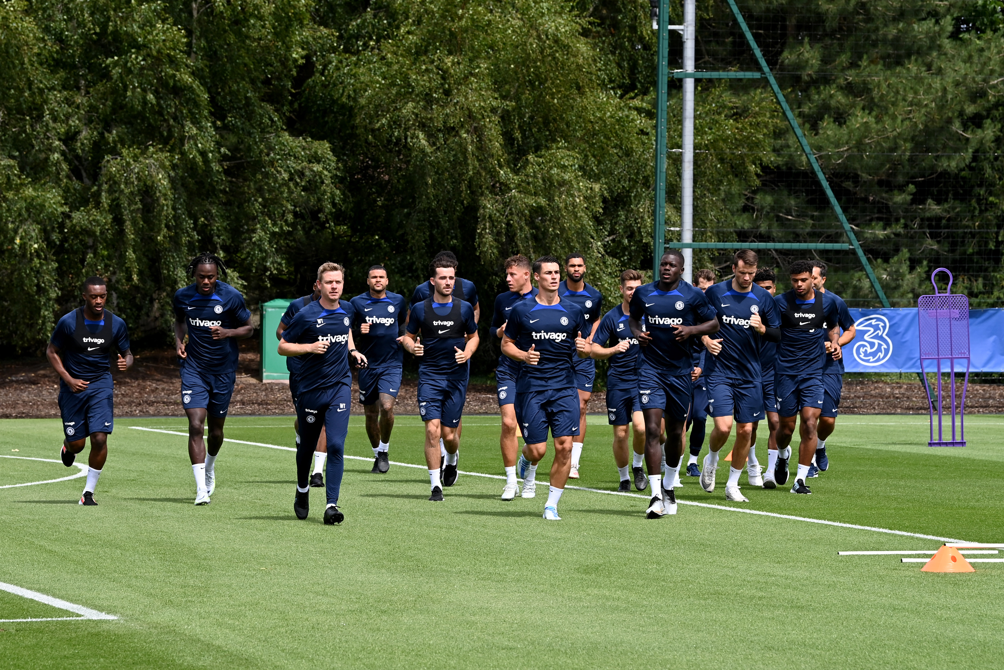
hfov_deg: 14.7
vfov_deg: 9.8
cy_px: 335
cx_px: 502
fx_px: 3904
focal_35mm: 140
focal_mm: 140
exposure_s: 1/1250
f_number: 9
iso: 640
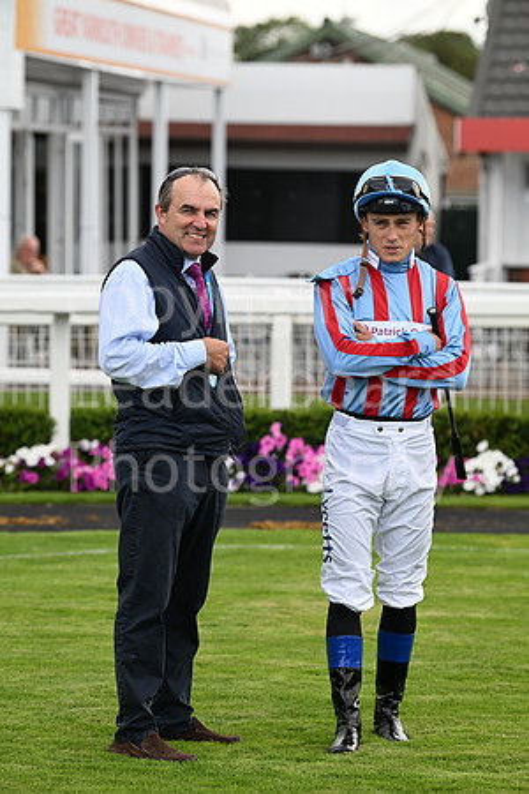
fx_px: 3637
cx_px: 264
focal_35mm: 165
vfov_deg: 12.5
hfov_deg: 8.3
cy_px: 397
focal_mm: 165
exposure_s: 1/1000
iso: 500
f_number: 5
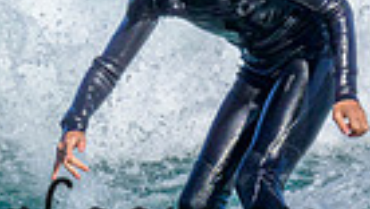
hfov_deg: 0.4
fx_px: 47353
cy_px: 344
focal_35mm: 4821
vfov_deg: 0.3
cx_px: -162
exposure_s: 1/2000
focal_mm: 800
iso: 320
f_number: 8
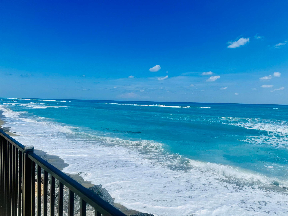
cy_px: 108
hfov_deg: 71.6
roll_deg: -2.1
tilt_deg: -0.4
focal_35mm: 24
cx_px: 144
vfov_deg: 56.8
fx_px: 200
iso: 80
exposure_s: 1/12346
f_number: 1.78
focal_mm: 6.86
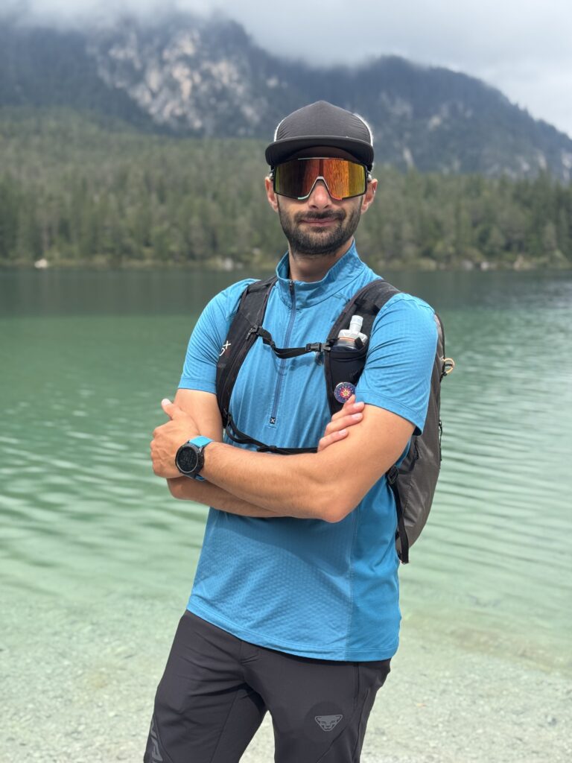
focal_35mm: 48
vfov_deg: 39.7
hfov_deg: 30.3
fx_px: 1058
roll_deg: -0.6
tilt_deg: -5.4
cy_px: 382
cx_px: 286
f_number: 1.78
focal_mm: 6.76
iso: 64
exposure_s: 1/1597
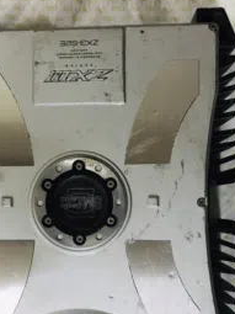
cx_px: 81
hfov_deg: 32.6
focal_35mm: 44
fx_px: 399
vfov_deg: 42.4
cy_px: 208
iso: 80
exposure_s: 1/6
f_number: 1.8
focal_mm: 3.99
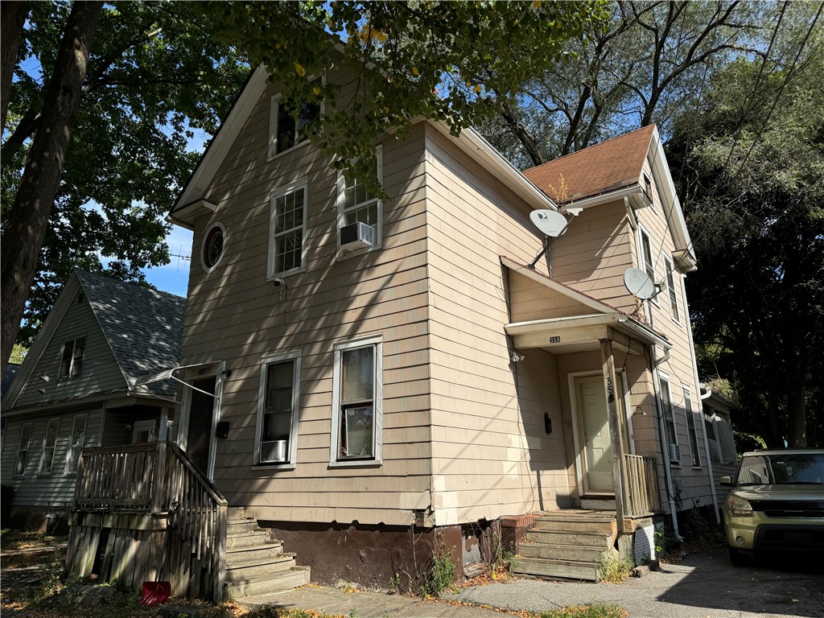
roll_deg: +0.4
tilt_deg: +15.9
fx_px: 571
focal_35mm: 24
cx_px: 412
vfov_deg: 56.8
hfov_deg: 71.6
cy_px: 309
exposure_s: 1/4310
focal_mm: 6.76
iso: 80
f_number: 1.78
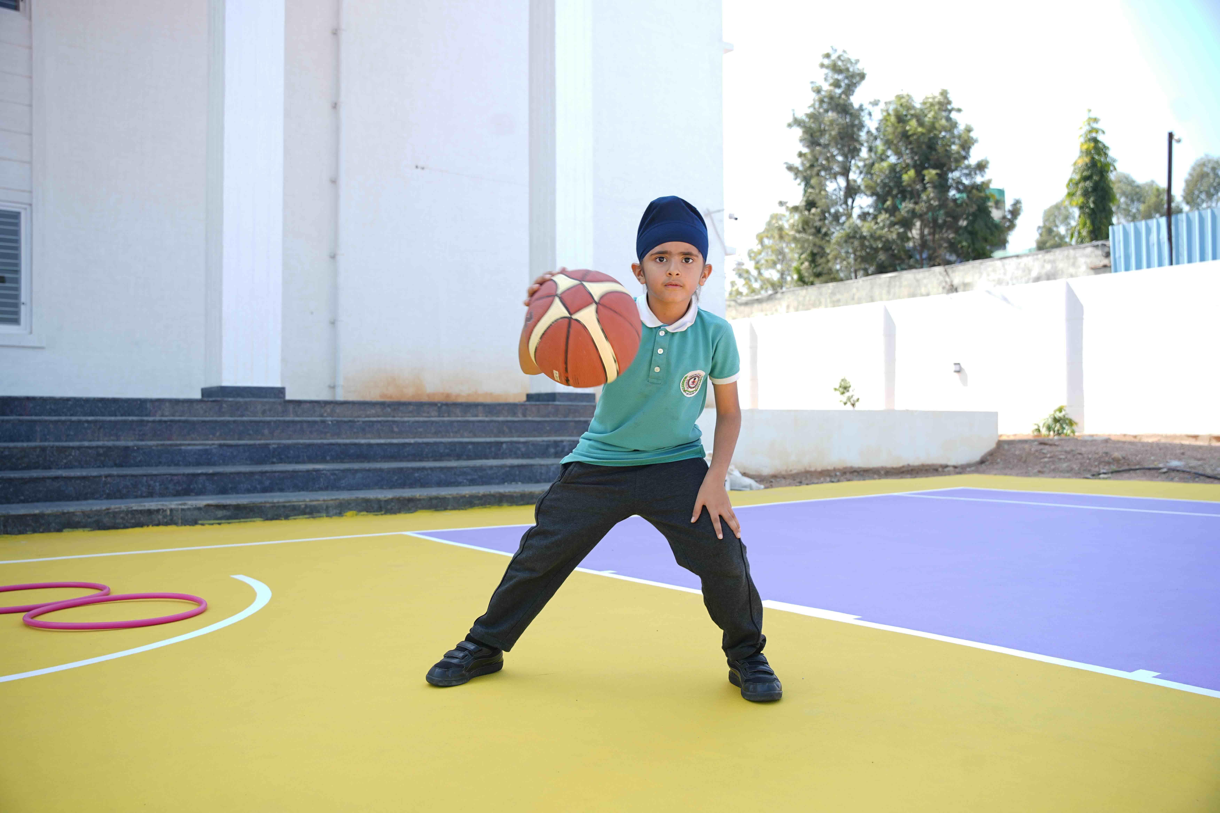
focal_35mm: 31
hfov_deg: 60.8
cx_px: 610
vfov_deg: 42.7
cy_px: 406
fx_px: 1040
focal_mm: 30.7
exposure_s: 1/200
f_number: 4
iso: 80
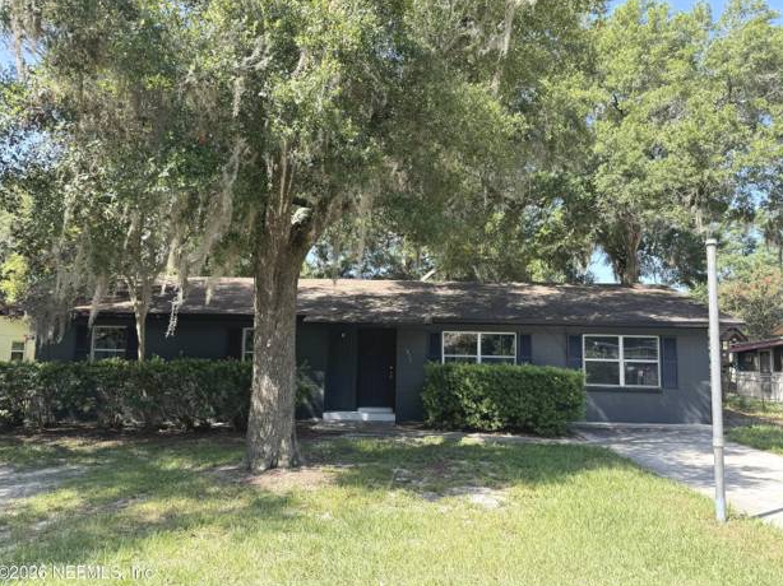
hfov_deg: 69.4
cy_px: 294
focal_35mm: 25
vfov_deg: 54.8
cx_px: 403
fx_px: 565
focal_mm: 6.76
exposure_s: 1/651
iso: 80
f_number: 1.78
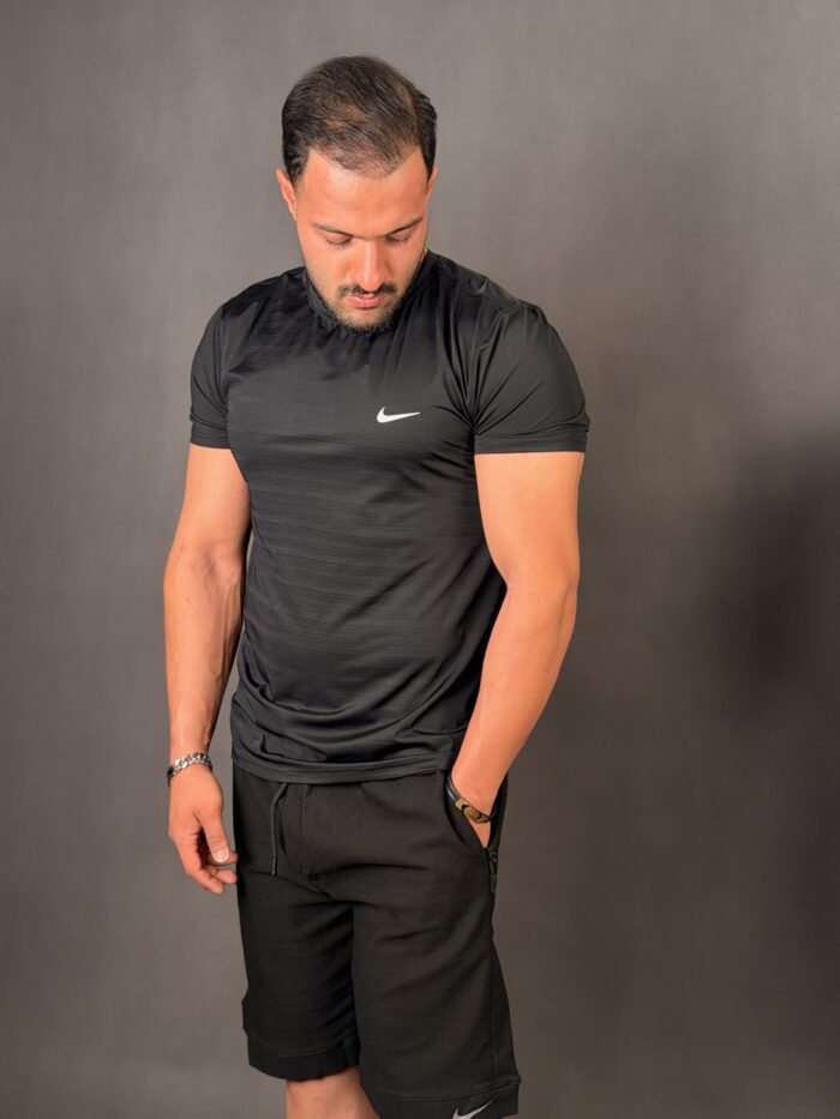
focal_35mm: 48
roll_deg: -1.7
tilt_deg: -9.3
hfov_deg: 30.3
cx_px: 420
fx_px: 1553
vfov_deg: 39.7
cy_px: 560
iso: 50
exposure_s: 1/100
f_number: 1.78
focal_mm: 6.76
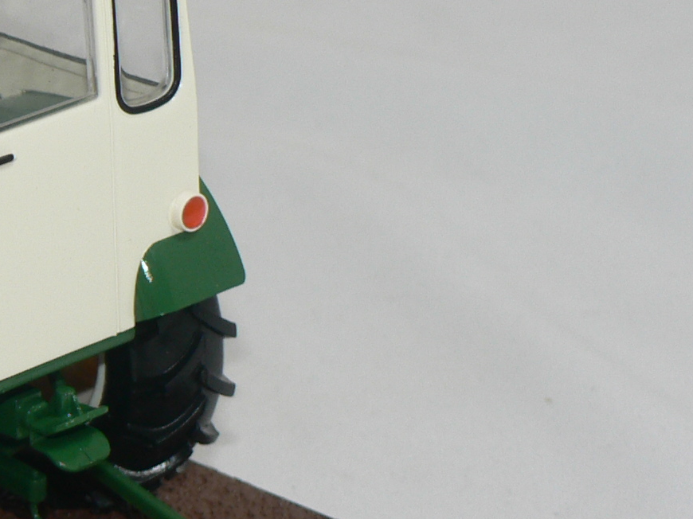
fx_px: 4123
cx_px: -95
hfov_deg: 9.5
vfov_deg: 7.2
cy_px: 229
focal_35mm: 206
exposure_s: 1/60
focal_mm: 11.6
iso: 80
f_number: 3.2
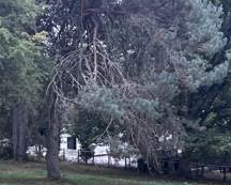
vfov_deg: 14.6
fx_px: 643
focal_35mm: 94
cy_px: 320
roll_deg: +1.7
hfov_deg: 20.2
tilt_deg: -18.1
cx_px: 52
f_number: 1.6
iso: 40
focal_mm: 5.1
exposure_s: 1/121
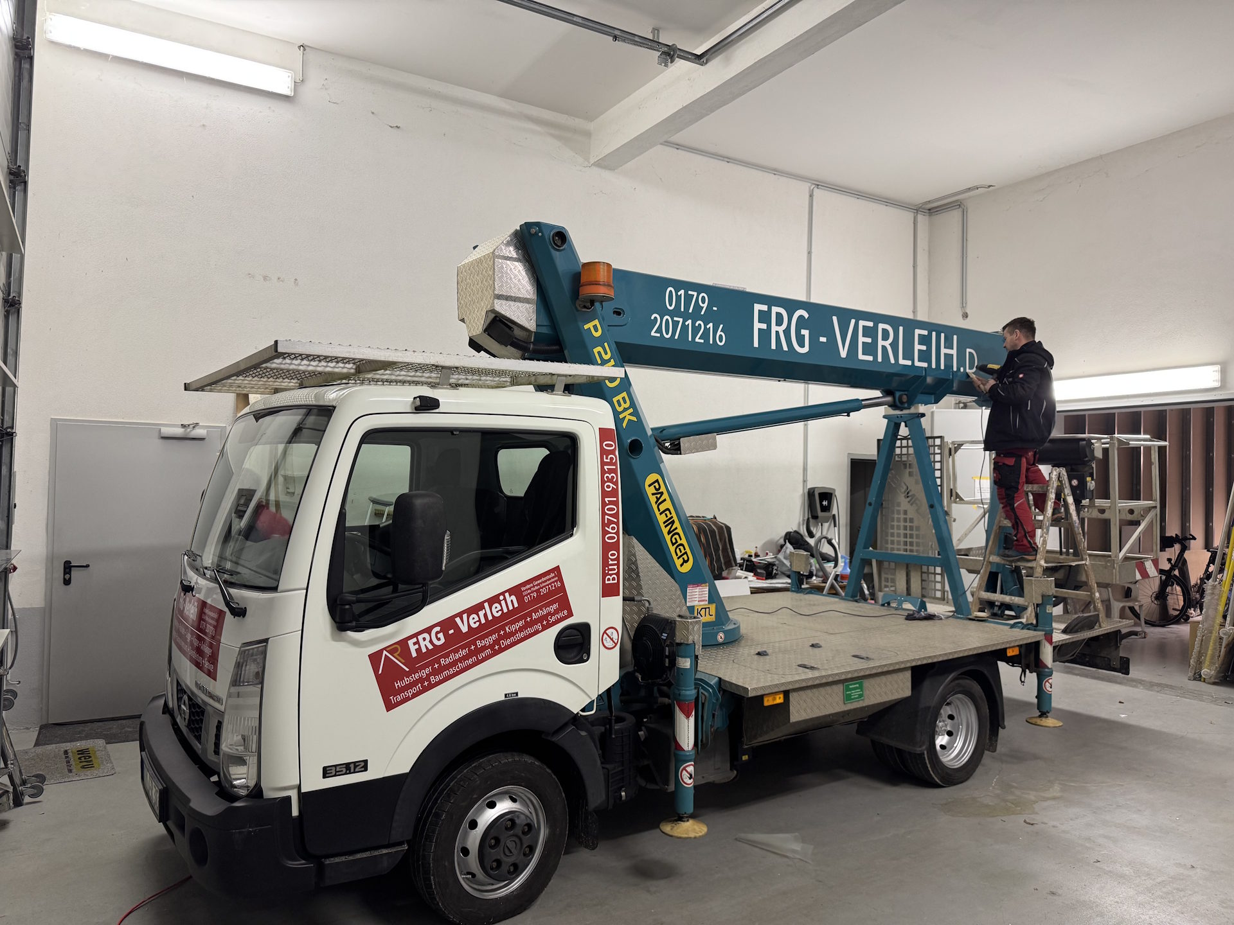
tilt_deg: +1.4
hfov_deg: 71.6
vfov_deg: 56.8
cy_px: 462
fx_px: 856
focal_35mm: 24
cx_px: 617
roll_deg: -0.9
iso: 200
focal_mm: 6.76
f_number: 1.78
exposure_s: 1/50
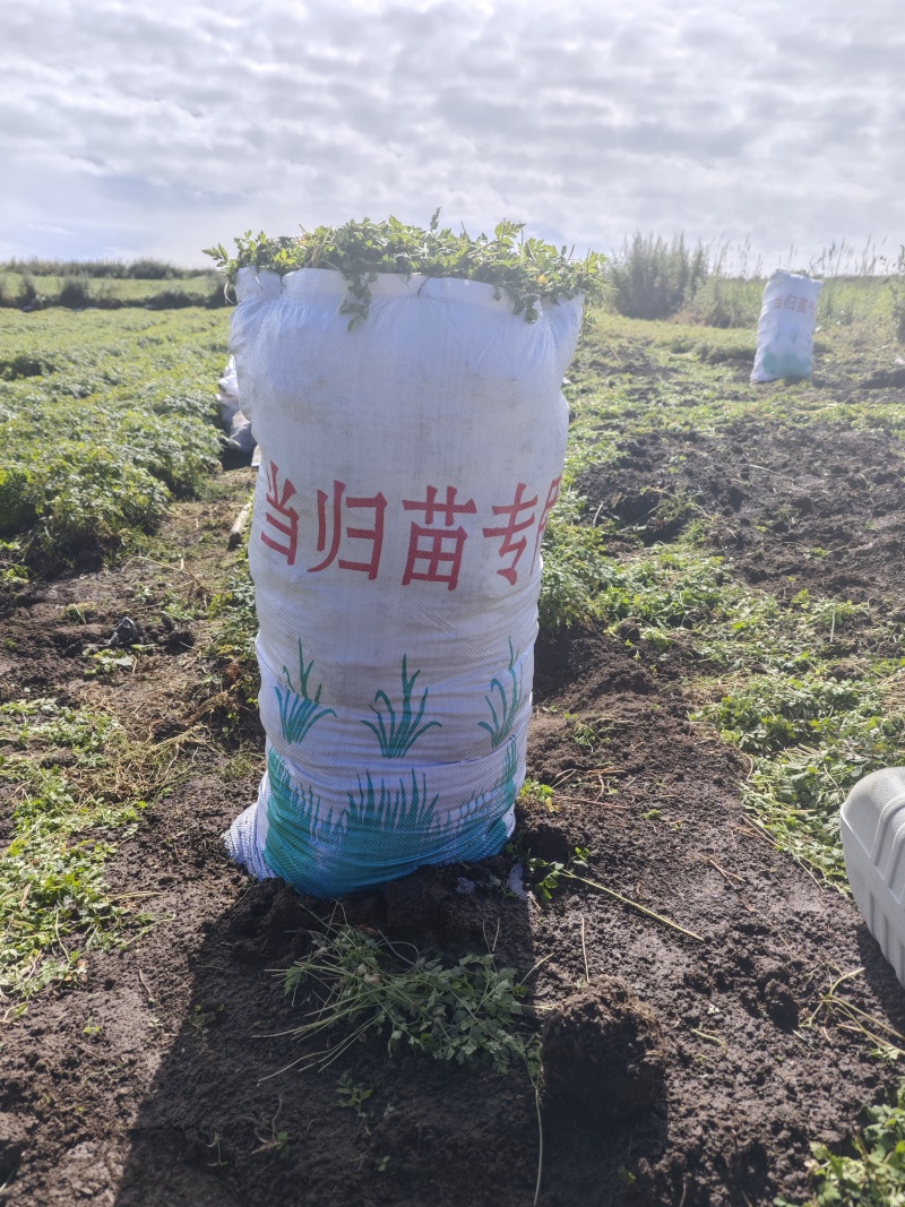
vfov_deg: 73.9
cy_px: 604
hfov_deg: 58.9
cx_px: 452
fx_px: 802
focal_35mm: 23
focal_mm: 6.55
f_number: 1.6
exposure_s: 1/1427
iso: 50
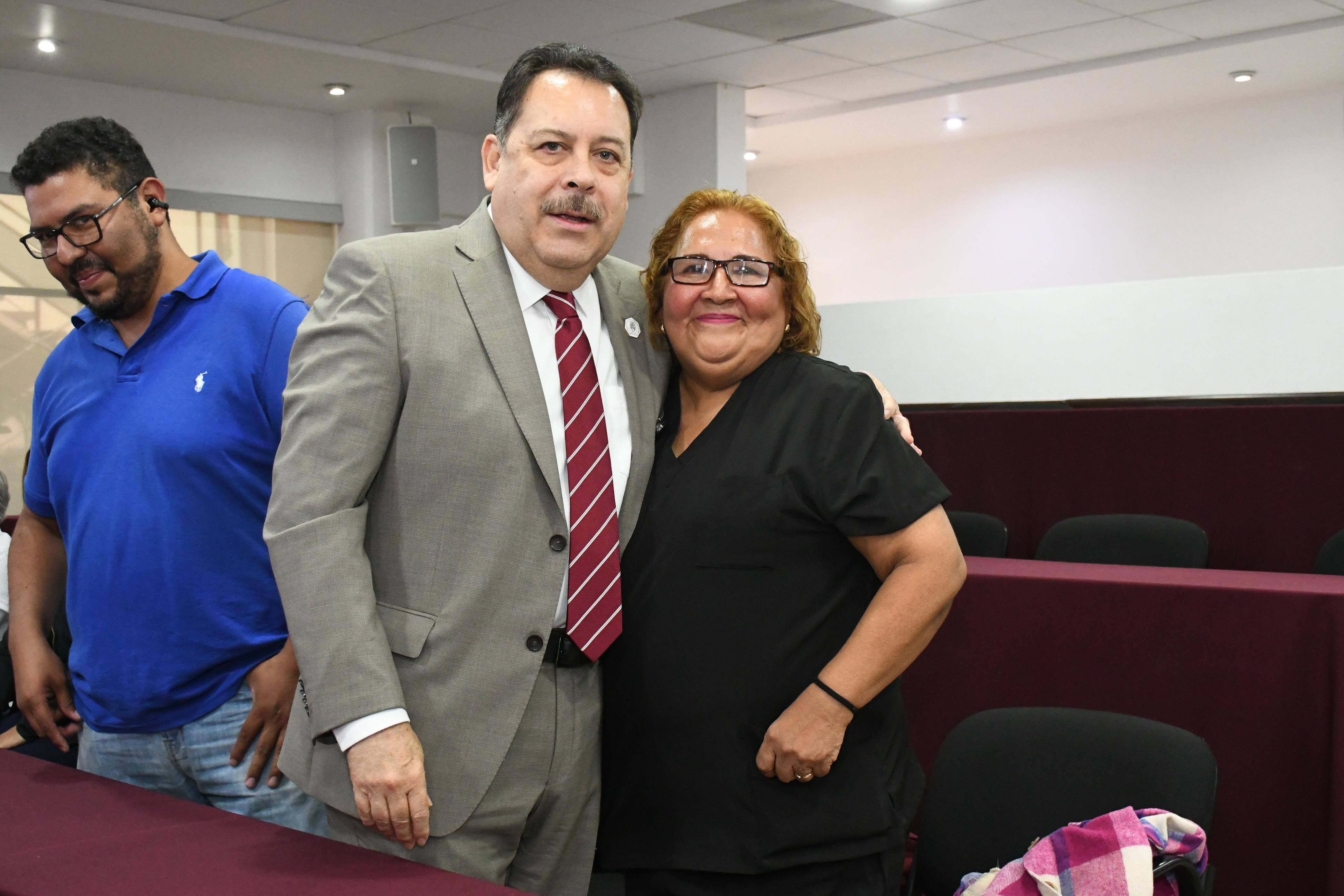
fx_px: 1792
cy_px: 448
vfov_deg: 28.1
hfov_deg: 41.1
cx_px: 672
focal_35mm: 48
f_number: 5.6
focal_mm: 32
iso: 5000
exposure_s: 1/100
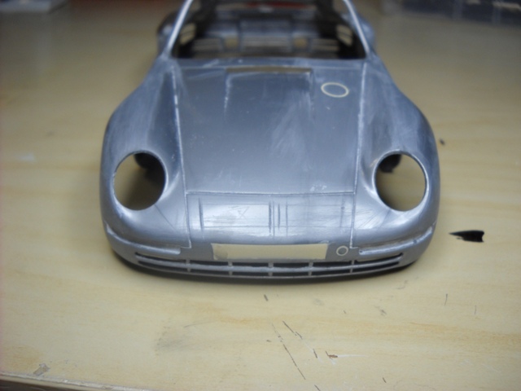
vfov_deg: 35.1
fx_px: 617
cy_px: 196
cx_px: 260
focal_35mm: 41
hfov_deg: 45.8
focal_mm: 6.72
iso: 104
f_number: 3.1
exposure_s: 1/60
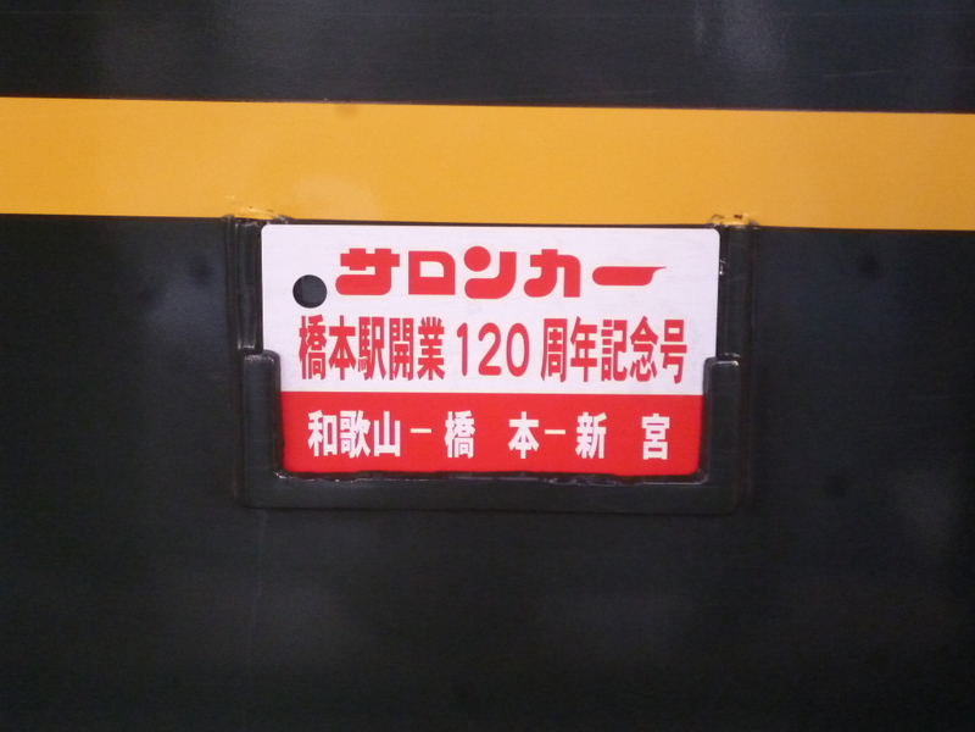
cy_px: 366
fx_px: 1774
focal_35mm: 63
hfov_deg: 30.7
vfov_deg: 23.3
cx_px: 488
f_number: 4.7
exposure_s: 1/60
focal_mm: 11.2
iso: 800
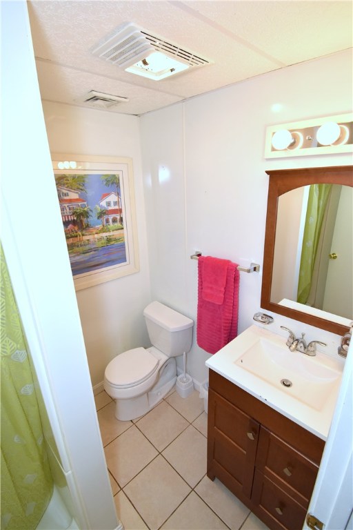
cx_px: 176
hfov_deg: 77.3
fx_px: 221
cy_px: 265
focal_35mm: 15
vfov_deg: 100.4
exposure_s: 1/125
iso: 560
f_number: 5.6
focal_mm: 10
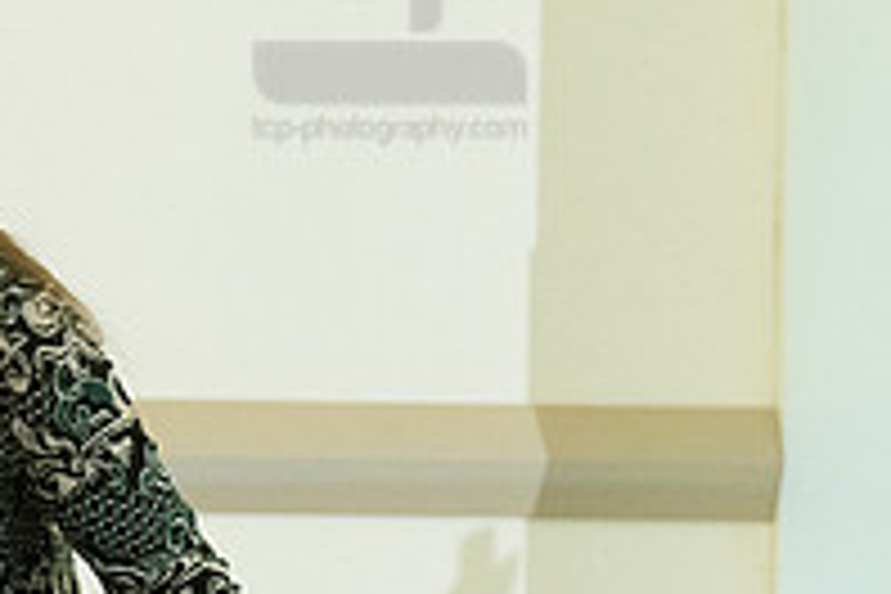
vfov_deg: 1.6
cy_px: 603
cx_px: -248
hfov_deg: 2.3
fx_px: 21778
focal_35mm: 880
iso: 3200
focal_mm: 200
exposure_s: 1/400
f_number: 4.5
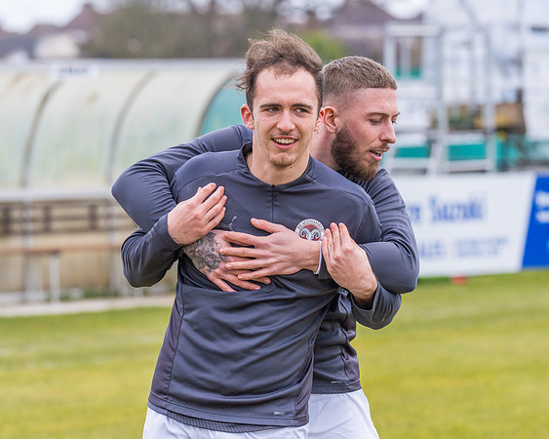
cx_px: 270
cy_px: 223
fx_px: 3005
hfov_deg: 10.4
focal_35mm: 185
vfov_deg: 8.4
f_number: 4
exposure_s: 1/2000
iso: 800
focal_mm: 135
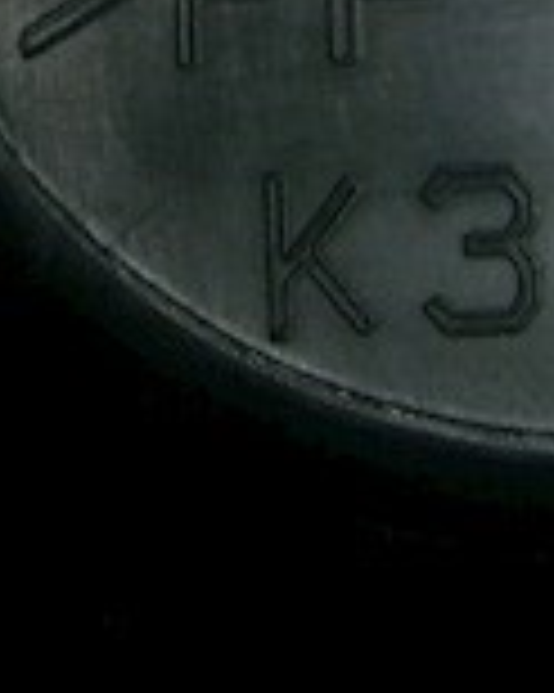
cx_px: 572
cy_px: -333
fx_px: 2913
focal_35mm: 142
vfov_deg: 12.9
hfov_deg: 10.8
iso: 100
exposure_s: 1/45
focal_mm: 5.8
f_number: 2.8
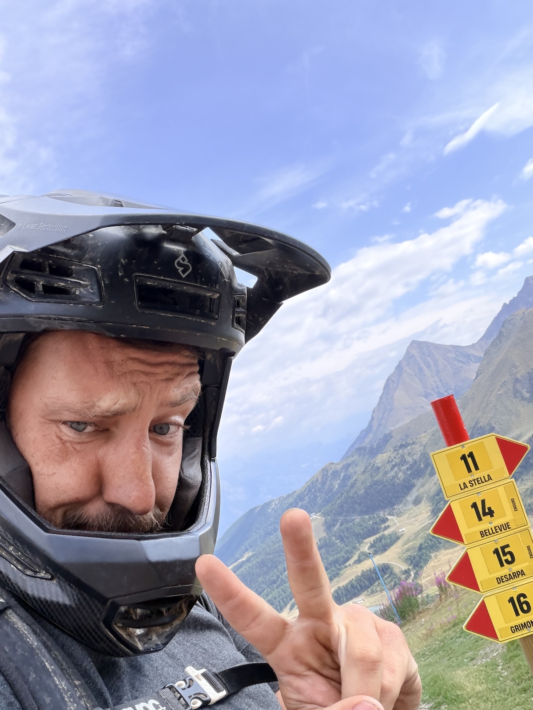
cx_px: 266
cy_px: 355
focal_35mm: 30
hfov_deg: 46.8
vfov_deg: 60.0
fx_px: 616
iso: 40
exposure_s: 1/532
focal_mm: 2.71
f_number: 1.9
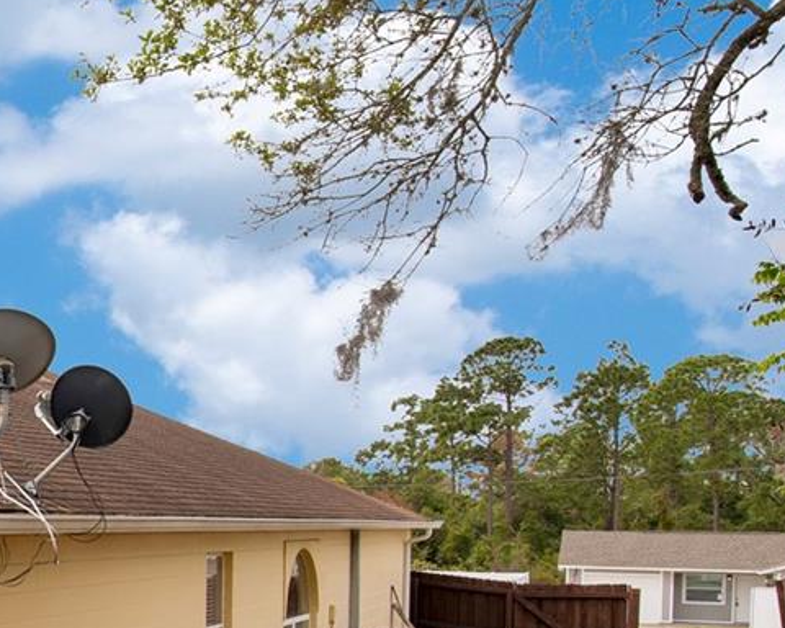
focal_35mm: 50
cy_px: 543
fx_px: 1162
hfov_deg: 27.1
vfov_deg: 29.2
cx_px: -371
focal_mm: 16
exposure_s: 1/160
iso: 100
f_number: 10
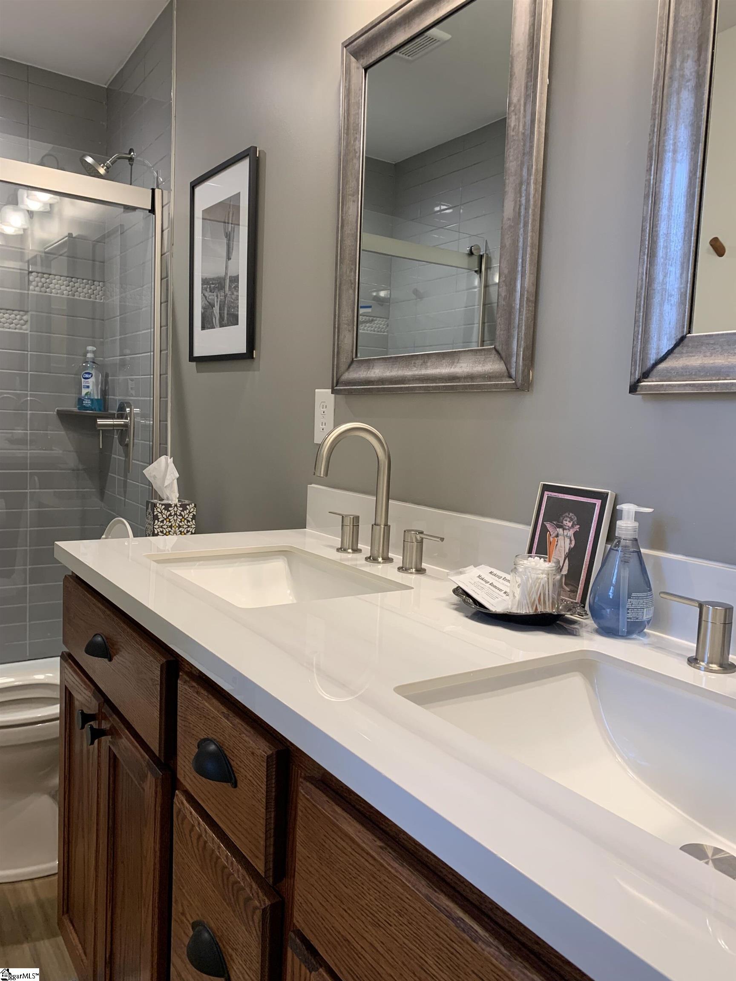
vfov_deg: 67.3
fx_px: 737
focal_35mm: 26
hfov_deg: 53.1
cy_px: 490
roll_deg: -2.0
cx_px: 368
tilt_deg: -7.2
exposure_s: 1/60
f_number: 1.8
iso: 80
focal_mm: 4.25
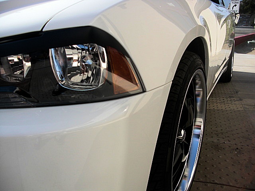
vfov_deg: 39.7
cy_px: 96
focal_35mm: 36
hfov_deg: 51.4
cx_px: 128
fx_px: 265
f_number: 2.8
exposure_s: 1/640
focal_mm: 6.3
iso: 50
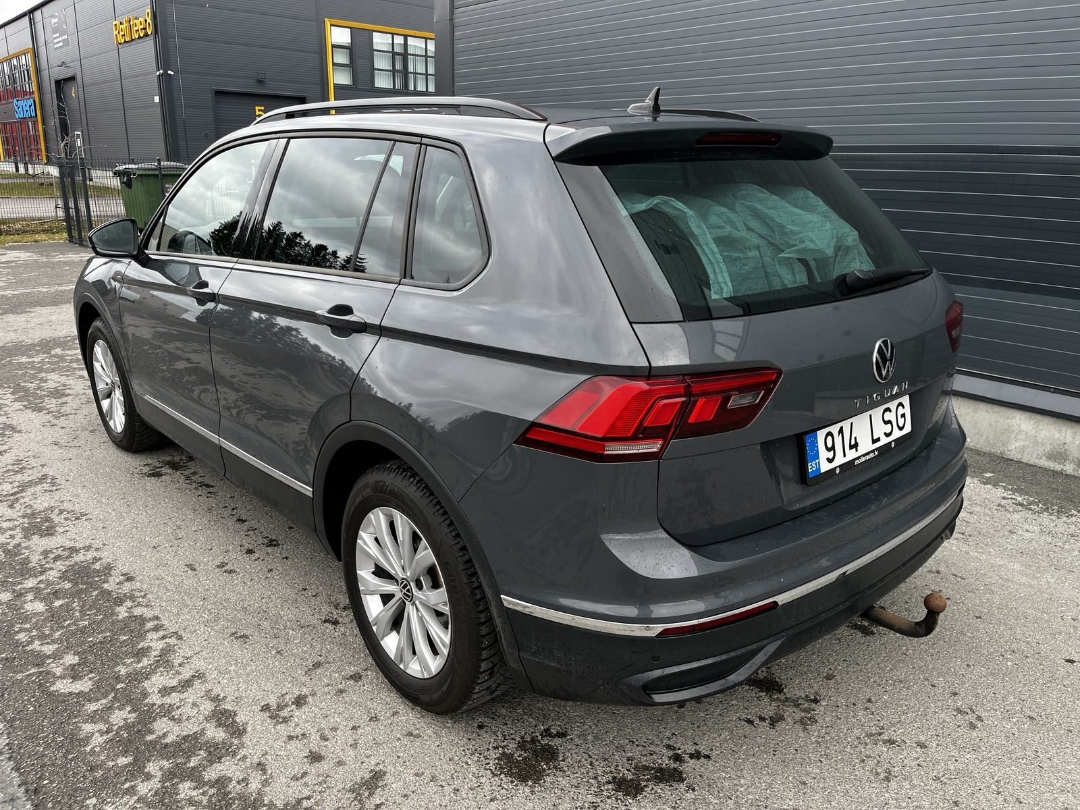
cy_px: 405
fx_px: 811
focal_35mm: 26
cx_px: 540
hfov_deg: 67.3
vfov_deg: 53.1
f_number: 1.6
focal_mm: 5.1
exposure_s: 1/407
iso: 50
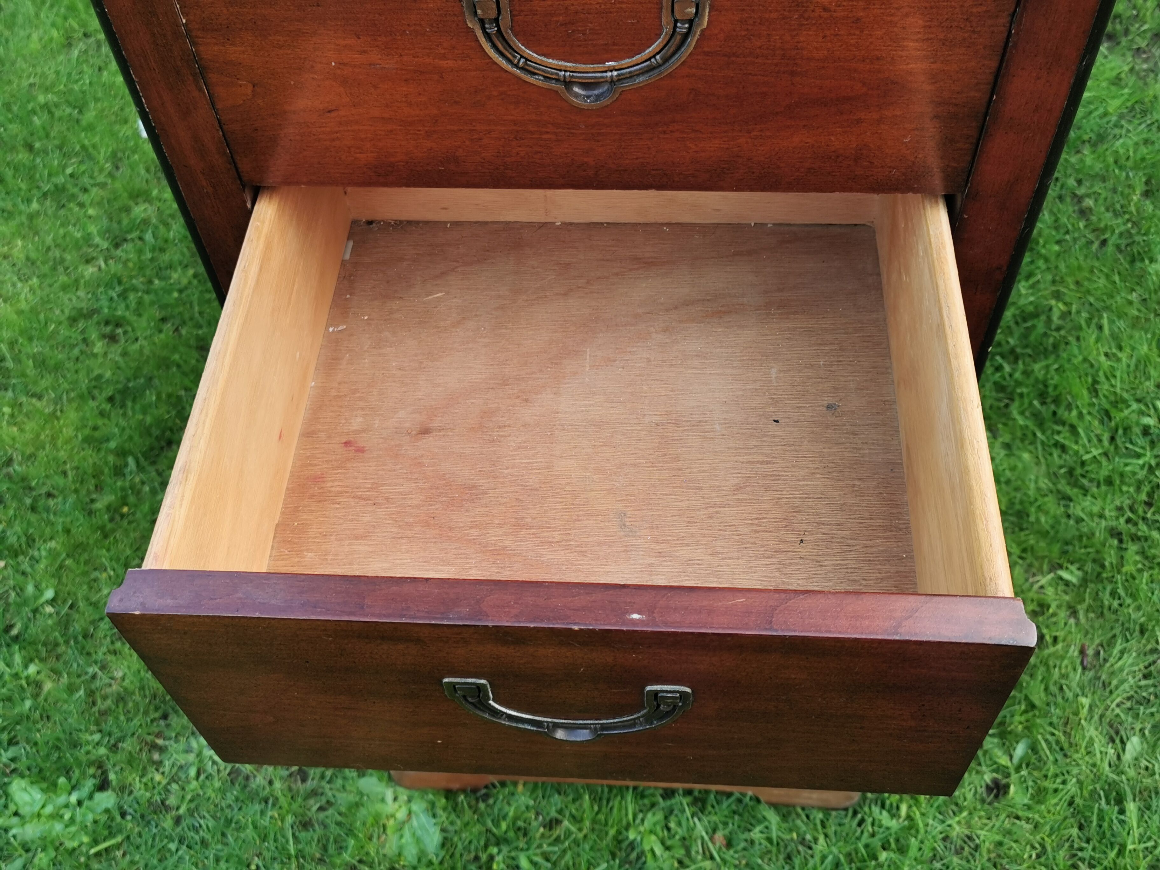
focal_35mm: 35
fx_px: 1173
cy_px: 435
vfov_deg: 40.7
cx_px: 580
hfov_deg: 52.6
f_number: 1.6
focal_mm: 5.56
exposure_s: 1/140
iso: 50
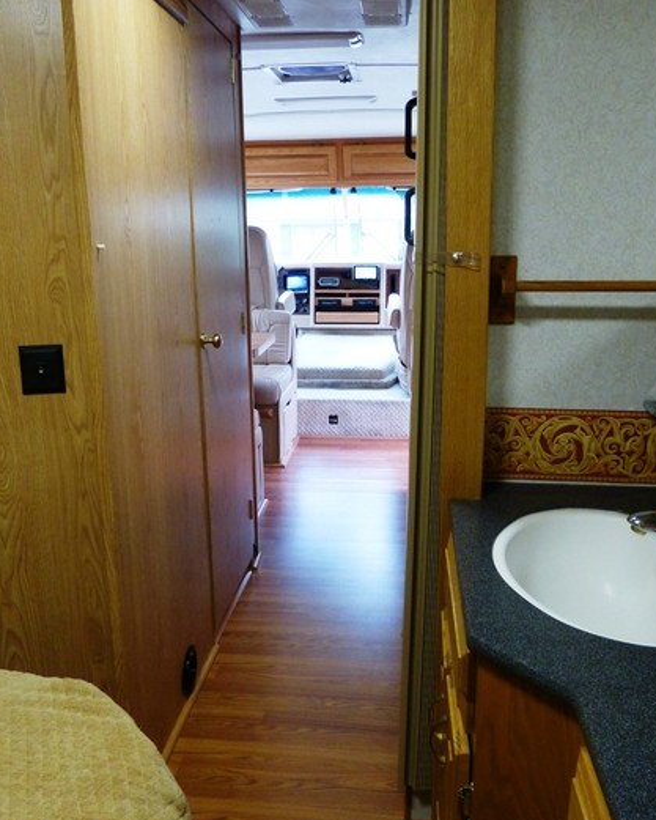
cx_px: 335
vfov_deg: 58.8
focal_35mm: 30
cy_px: 403
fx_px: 728
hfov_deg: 48.5
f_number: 2.8
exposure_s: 1/40
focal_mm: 4.5
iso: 400
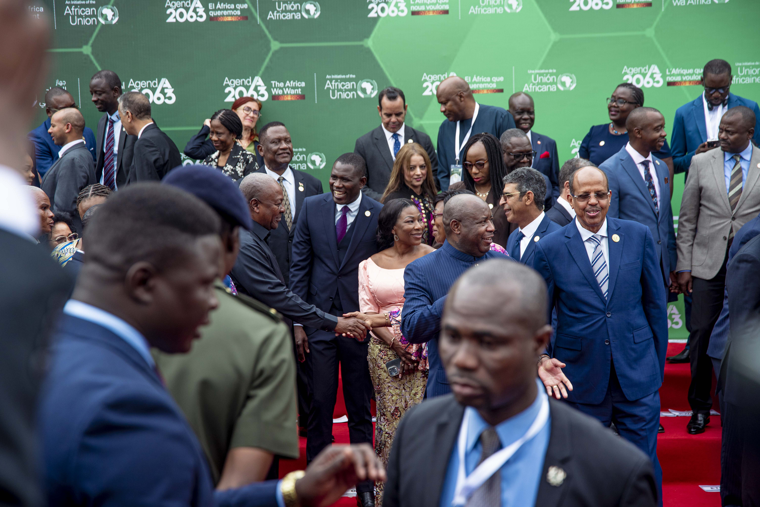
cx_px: 380
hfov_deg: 28.8
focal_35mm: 70
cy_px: 254
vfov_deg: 19.5
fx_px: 1478
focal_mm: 70
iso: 250
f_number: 4
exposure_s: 1/800
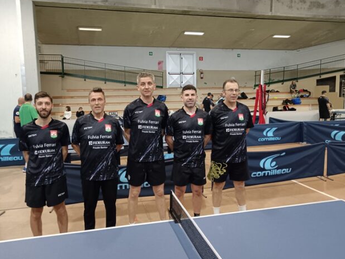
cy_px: 127
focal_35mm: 28
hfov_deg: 63.4
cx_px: 169
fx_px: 279
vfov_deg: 49.8
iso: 2238
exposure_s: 1/100
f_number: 1.9
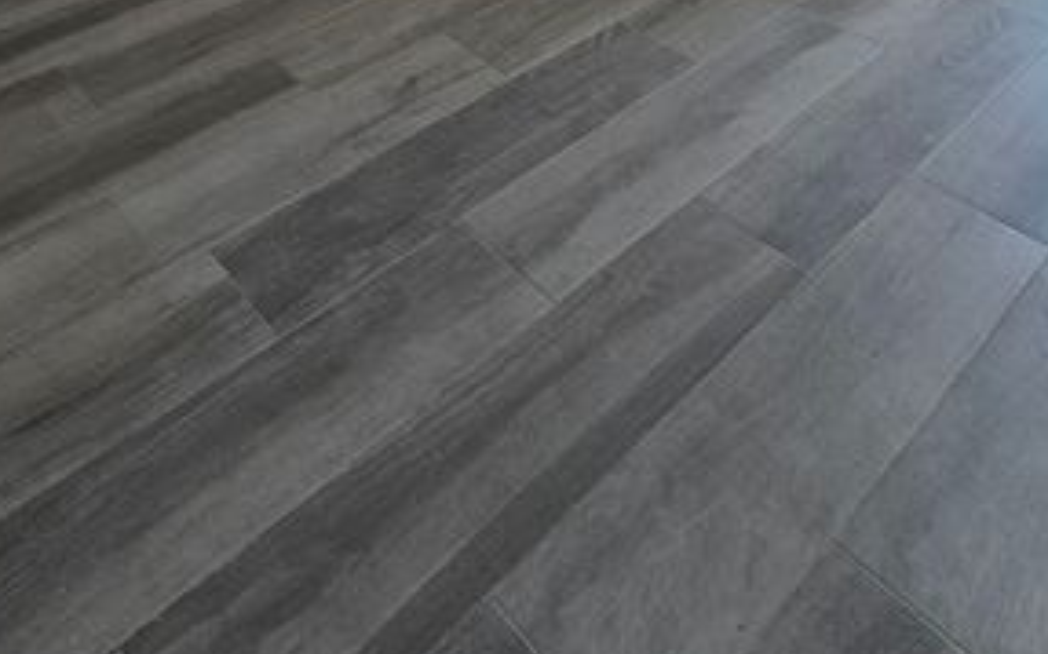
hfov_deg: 58.1
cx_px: 336
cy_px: -469
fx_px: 913
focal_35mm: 32
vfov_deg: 23.7
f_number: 2.2
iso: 50
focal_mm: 2.2
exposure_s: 1/209
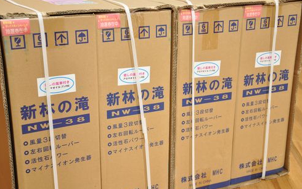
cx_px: 149
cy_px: 98
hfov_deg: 37.2
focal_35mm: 55
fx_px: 449
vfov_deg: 23.7
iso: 800
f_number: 5.6
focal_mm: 35
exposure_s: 1/3
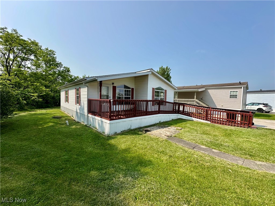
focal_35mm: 14
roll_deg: -0.4
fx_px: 111
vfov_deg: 85.7
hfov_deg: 102.1
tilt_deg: -0.8
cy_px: 103
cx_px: 138
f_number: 2.2
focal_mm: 2.22
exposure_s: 1/1795
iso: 40
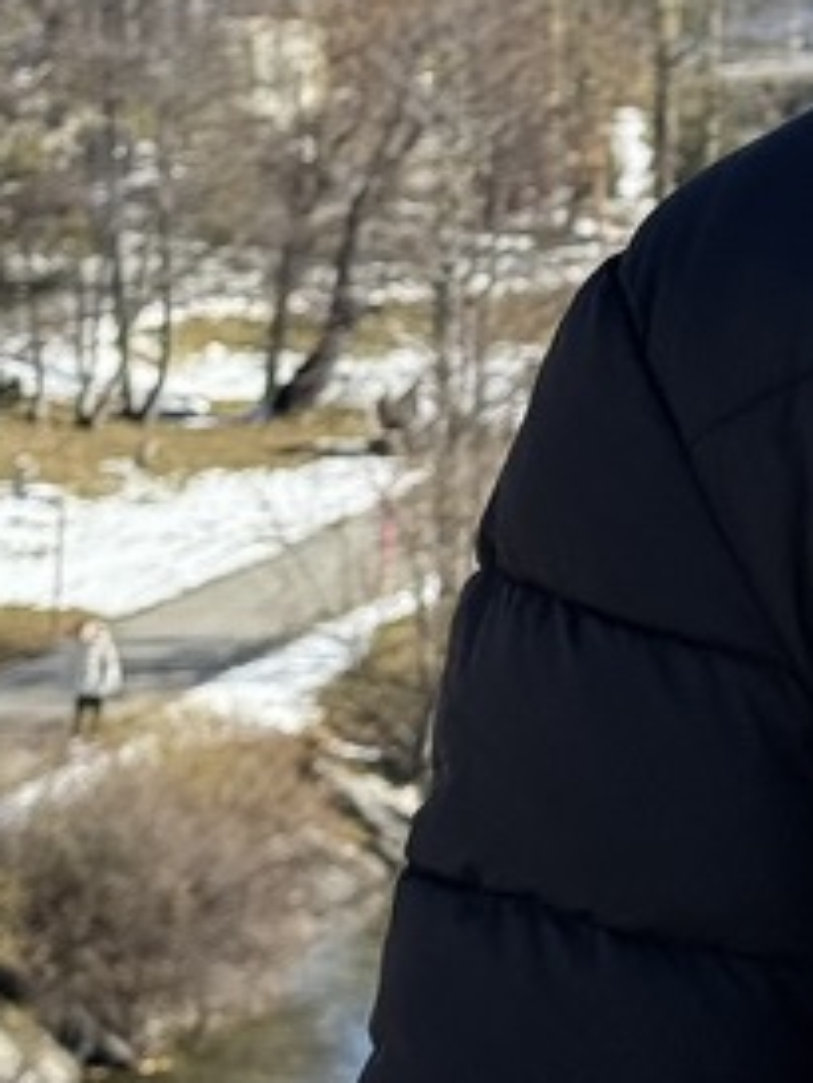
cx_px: 1436
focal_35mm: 180
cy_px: 79
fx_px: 5632
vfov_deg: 10.9
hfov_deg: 8.0
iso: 64
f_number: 1.78
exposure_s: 1/2976
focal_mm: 6.76
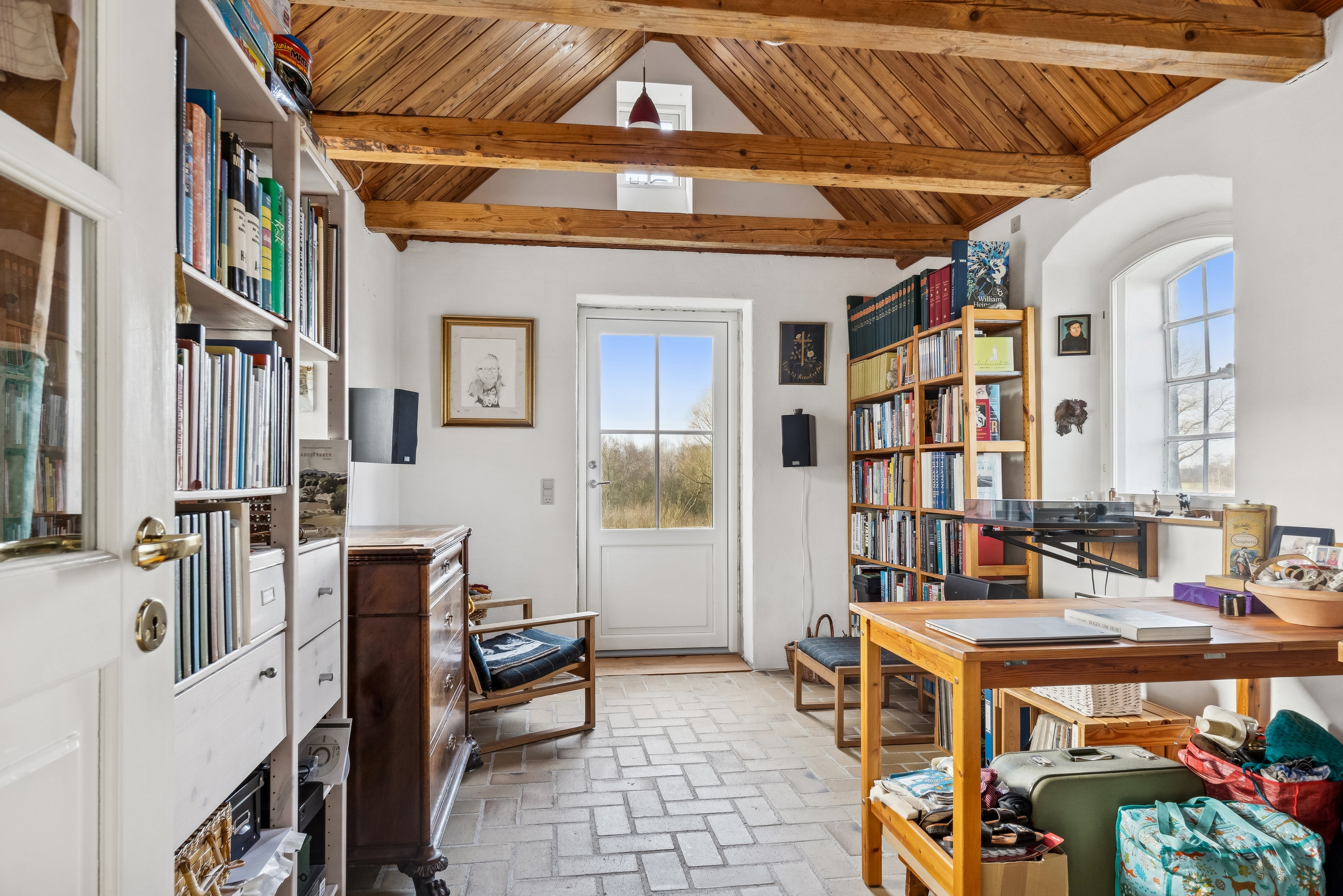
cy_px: 448
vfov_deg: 56.1
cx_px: 672
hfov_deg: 77.3
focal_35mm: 22
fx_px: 839
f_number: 8
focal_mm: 15
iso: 200
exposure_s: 1/20
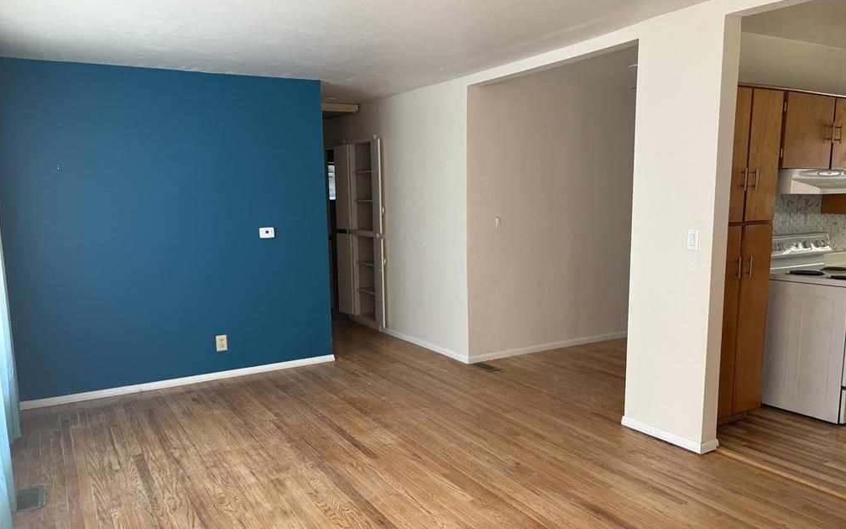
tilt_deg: -8.2
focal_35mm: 28
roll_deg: +0.7
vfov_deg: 44.4
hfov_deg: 66.5
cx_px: 420
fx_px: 646
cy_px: 301
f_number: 1.6
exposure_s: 1/68
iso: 125
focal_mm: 5.96
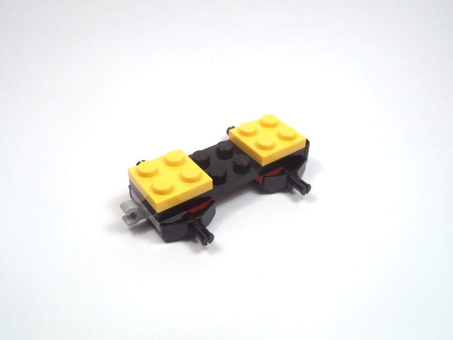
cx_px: 226
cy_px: 170
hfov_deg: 50.1
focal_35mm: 37
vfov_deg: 38.7
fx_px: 484
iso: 80
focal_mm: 6.61
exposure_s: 1/125
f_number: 3.9
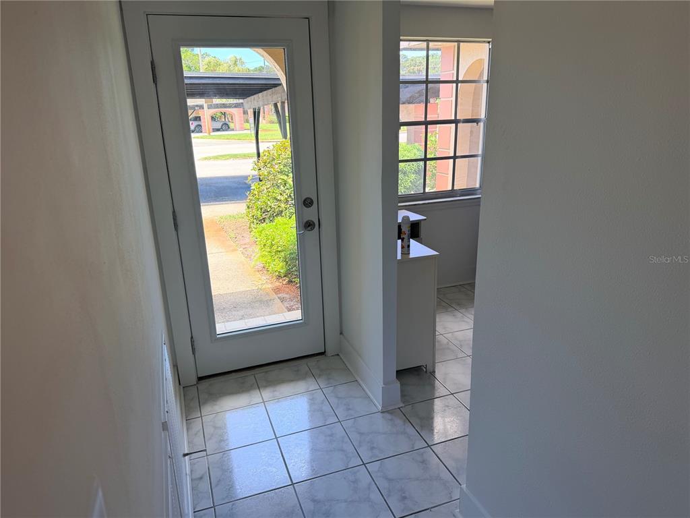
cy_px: 259
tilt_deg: -17.2
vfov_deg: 56.8
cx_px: 345
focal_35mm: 24
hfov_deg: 71.6
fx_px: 478
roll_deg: +1.6
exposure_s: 1/196
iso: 80
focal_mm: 6.76
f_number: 1.78
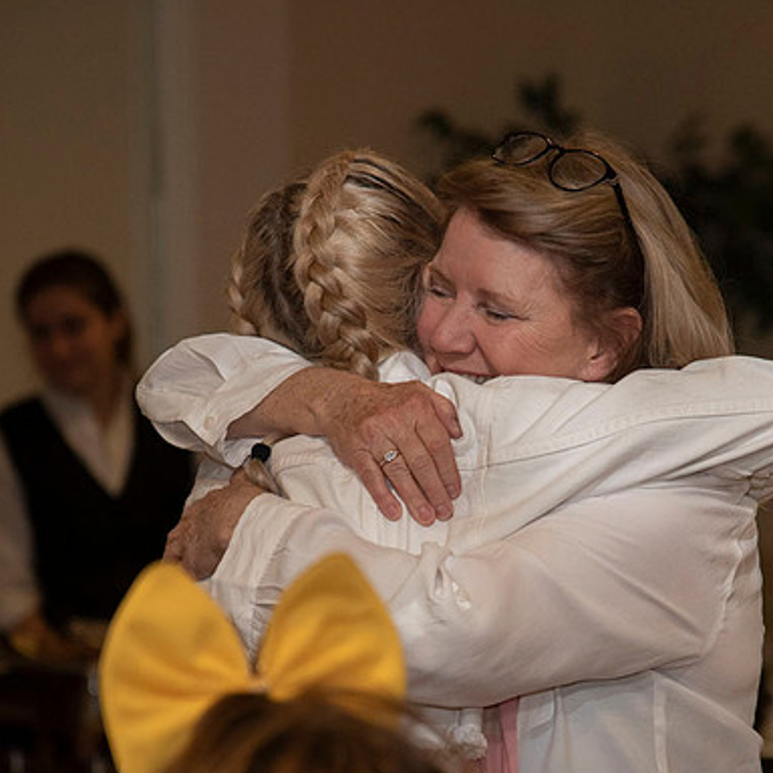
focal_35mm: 227
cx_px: 474
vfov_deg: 7.7
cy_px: 504
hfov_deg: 7.7
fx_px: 5735
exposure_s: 1/200
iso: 1000
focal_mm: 120
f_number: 4
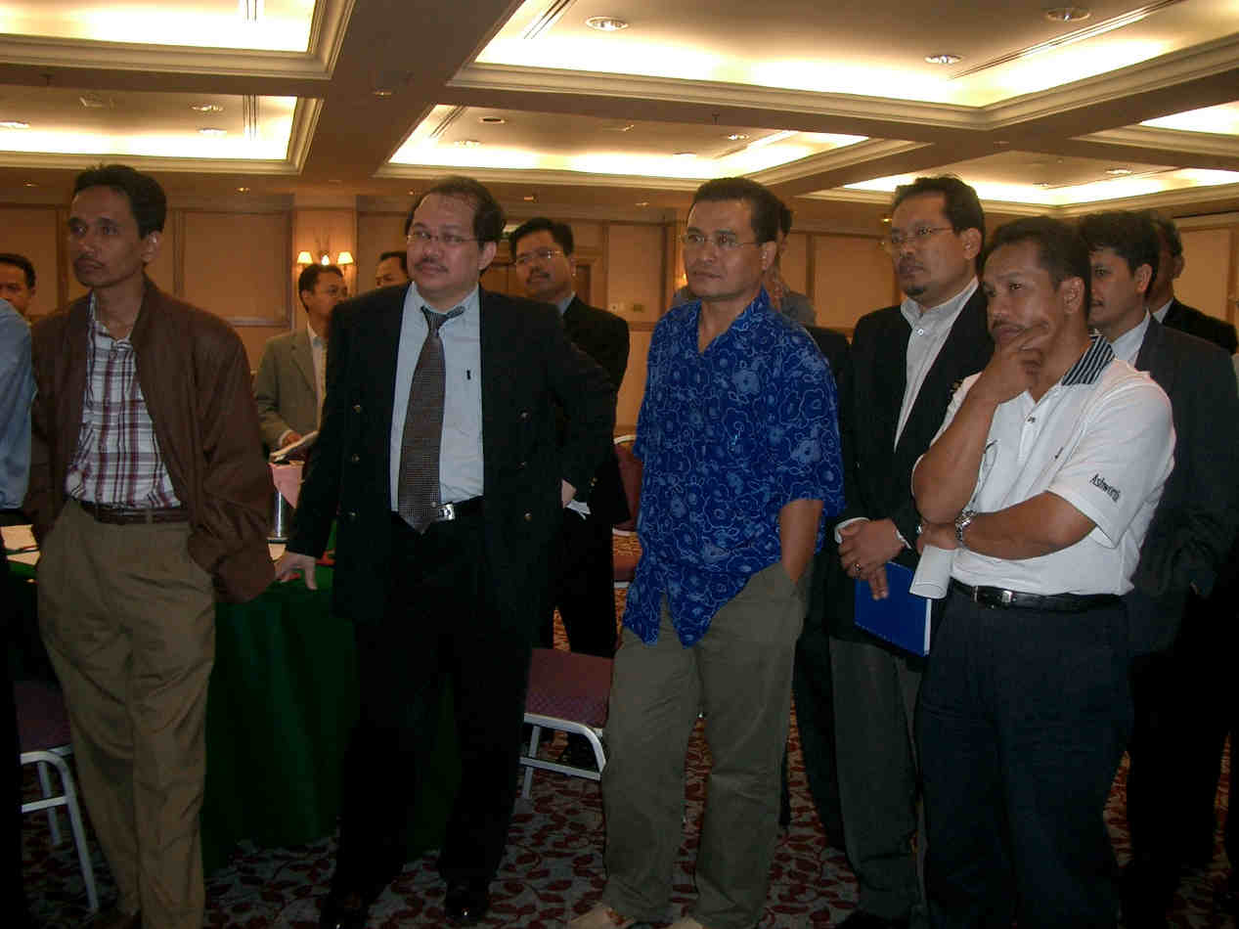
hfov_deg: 52.6
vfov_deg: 40.7
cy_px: 464
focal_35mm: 35
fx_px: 1253
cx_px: 620
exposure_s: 1/40
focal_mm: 5.8
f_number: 2.6
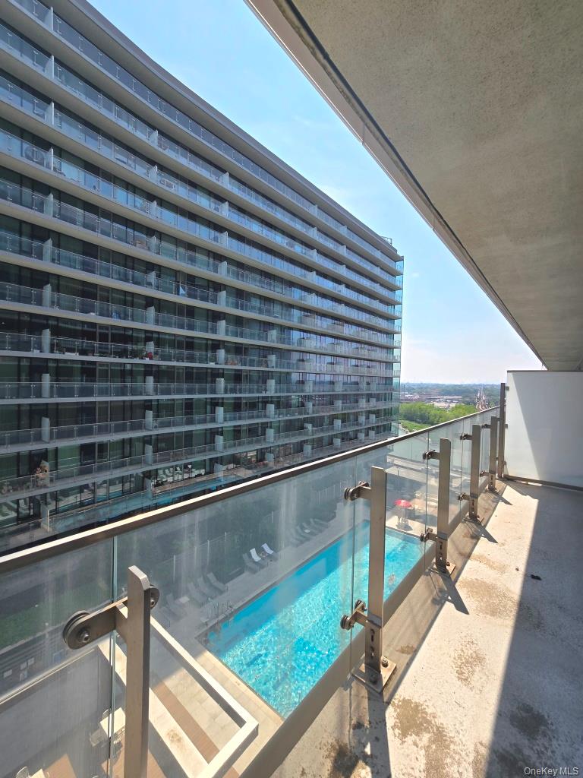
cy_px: 389
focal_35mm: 13
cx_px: 292
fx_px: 292
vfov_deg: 106.2
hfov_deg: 89.9
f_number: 2.2
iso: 50
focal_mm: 2.2
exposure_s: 1/2671
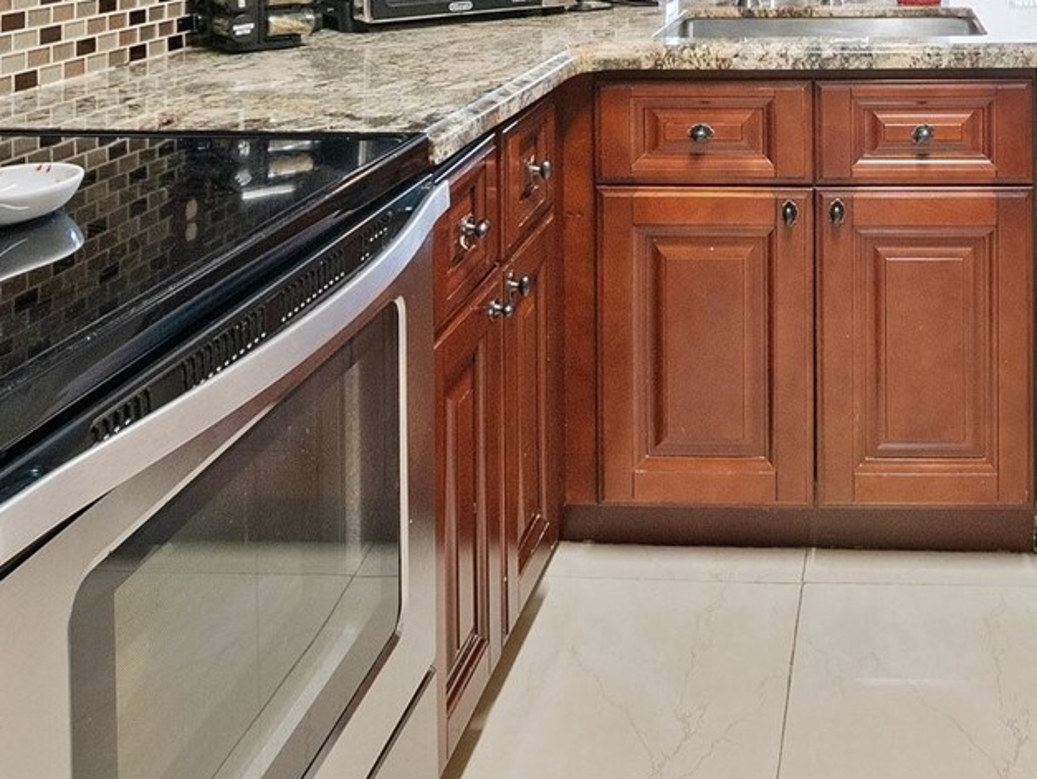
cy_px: -146
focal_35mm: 39
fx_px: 1169
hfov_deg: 45.1
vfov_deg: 31.2
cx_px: 848
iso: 900
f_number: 8
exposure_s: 1/15
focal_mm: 10
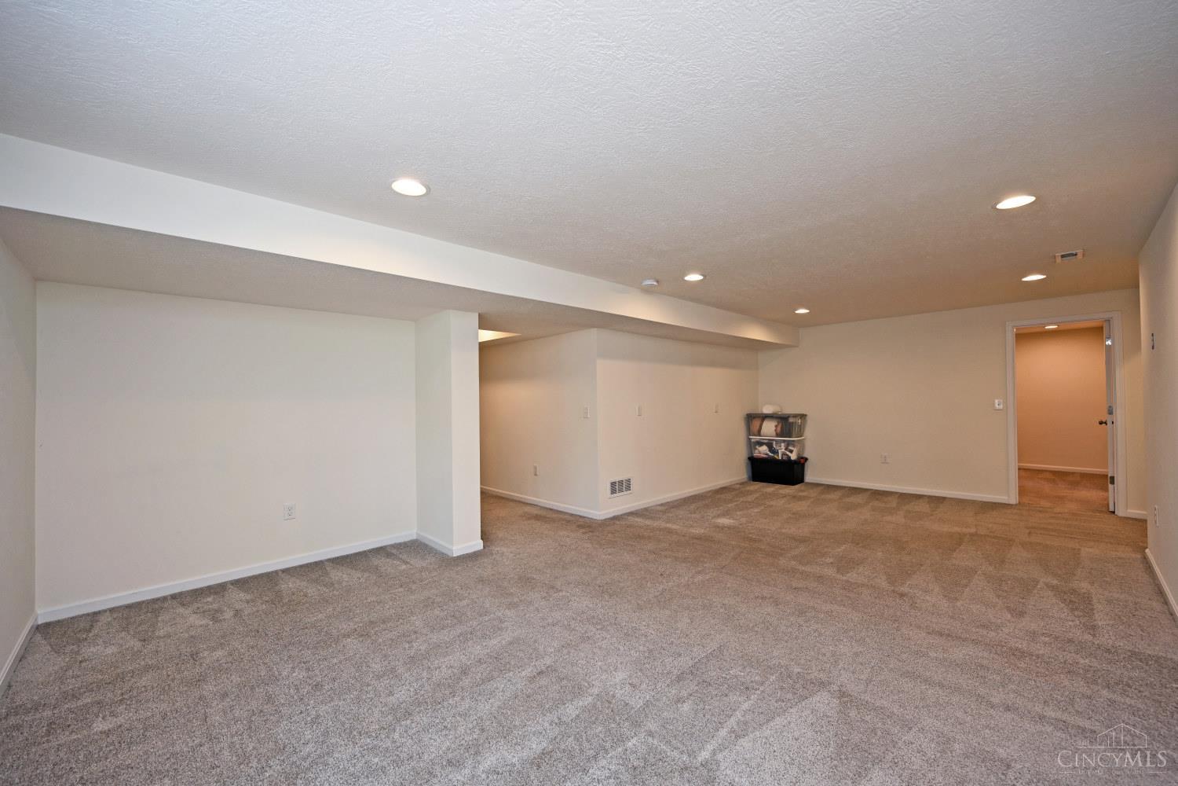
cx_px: 589
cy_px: 393
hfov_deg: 104.3
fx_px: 458
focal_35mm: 14
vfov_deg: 81.2
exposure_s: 1/60
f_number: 4
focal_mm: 14
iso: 250
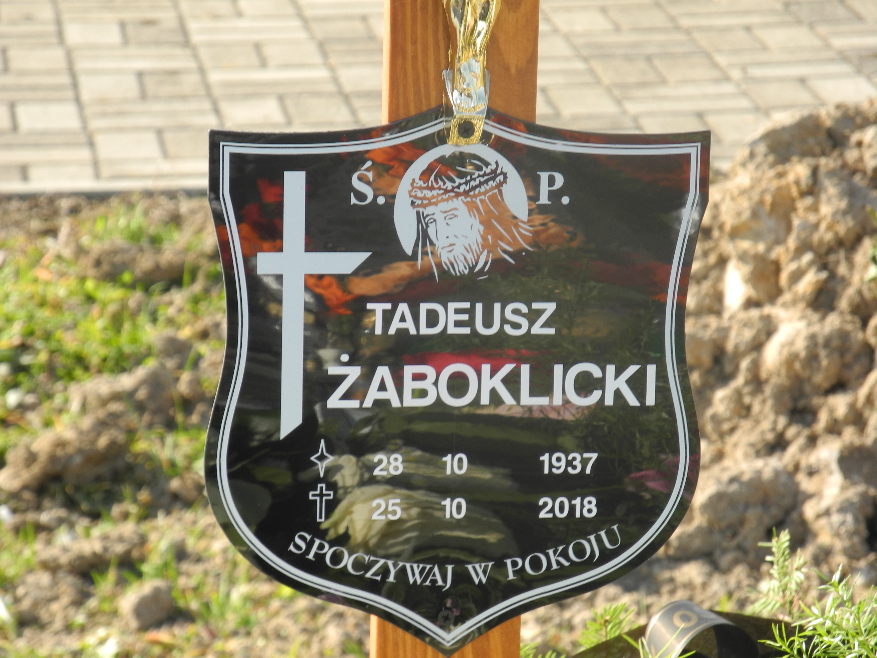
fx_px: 4383
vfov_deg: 8.6
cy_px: 329
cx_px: 438
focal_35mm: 173
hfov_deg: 11.4
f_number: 5.6
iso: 100
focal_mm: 37
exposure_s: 1/160
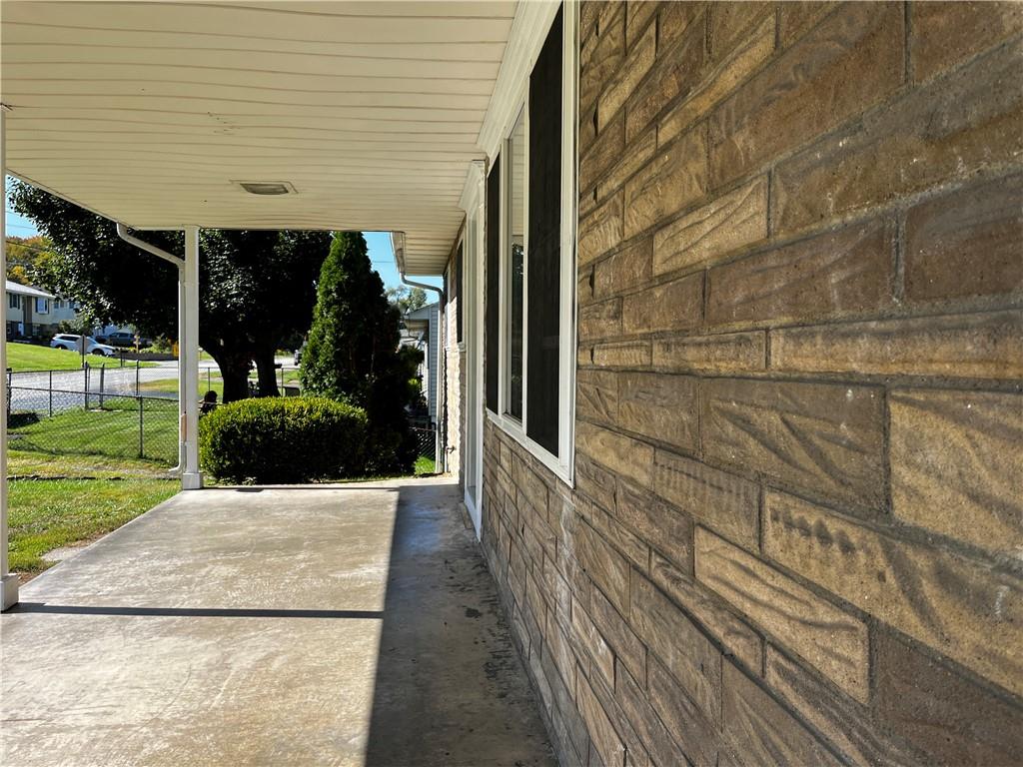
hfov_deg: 67.3
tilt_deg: -2.3
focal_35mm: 26
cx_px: 512
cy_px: 384
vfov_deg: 53.1
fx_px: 768
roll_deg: +0.4
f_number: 1.6
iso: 50
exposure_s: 1/1309
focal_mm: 5.1
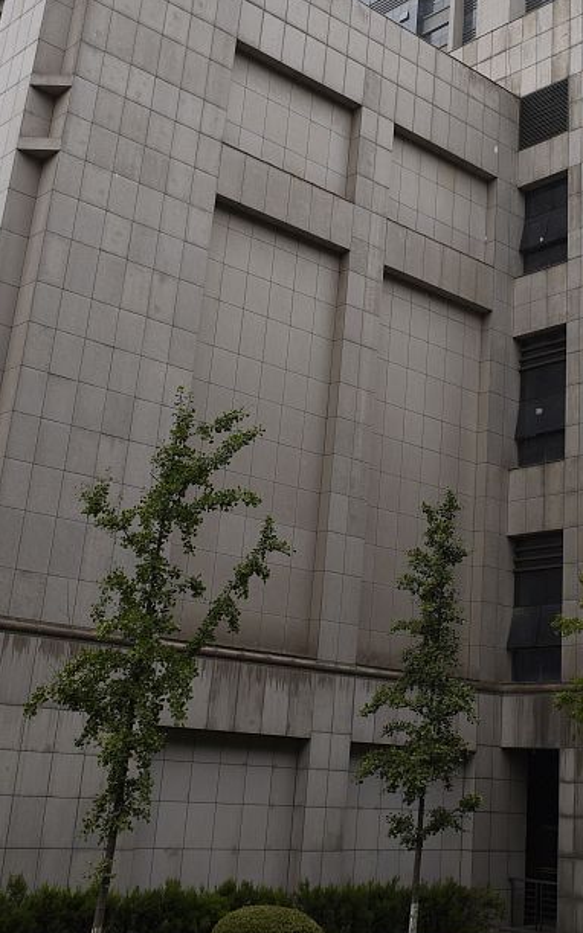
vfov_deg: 41.2
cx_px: 463
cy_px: 300
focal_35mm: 48
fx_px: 1221
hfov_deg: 26.4
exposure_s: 1/1000
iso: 500
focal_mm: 24
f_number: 5.6
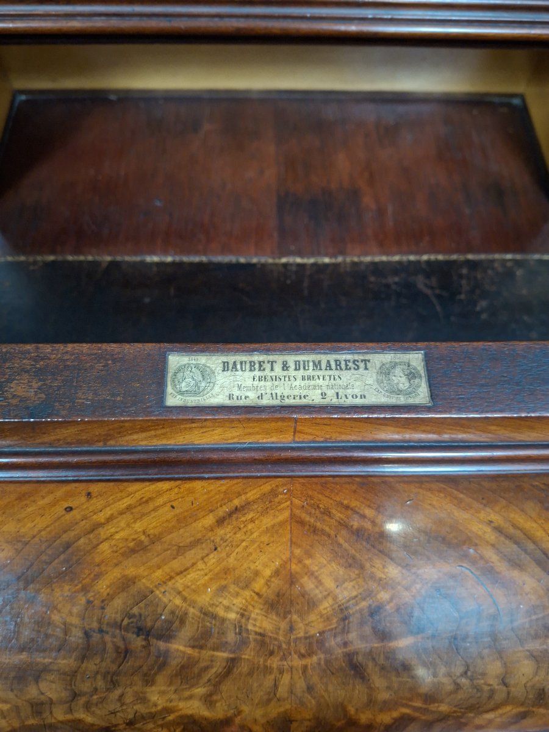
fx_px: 486
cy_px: 366
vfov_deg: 73.9
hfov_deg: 58.9
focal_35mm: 23
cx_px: 274
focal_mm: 5.54
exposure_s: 1/20
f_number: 1.8
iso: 800
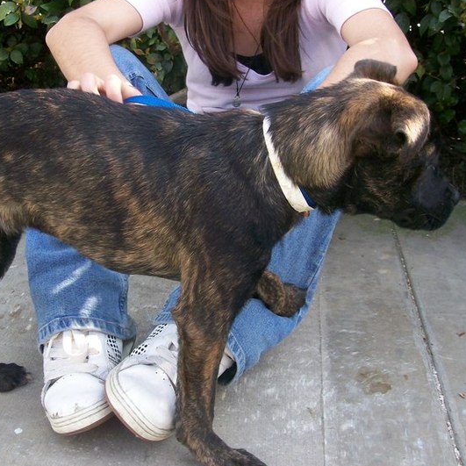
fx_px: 701
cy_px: 233
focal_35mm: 46
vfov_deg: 36.8
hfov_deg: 36.6
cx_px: 176
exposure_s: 1/169
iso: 80
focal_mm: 6
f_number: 2.7
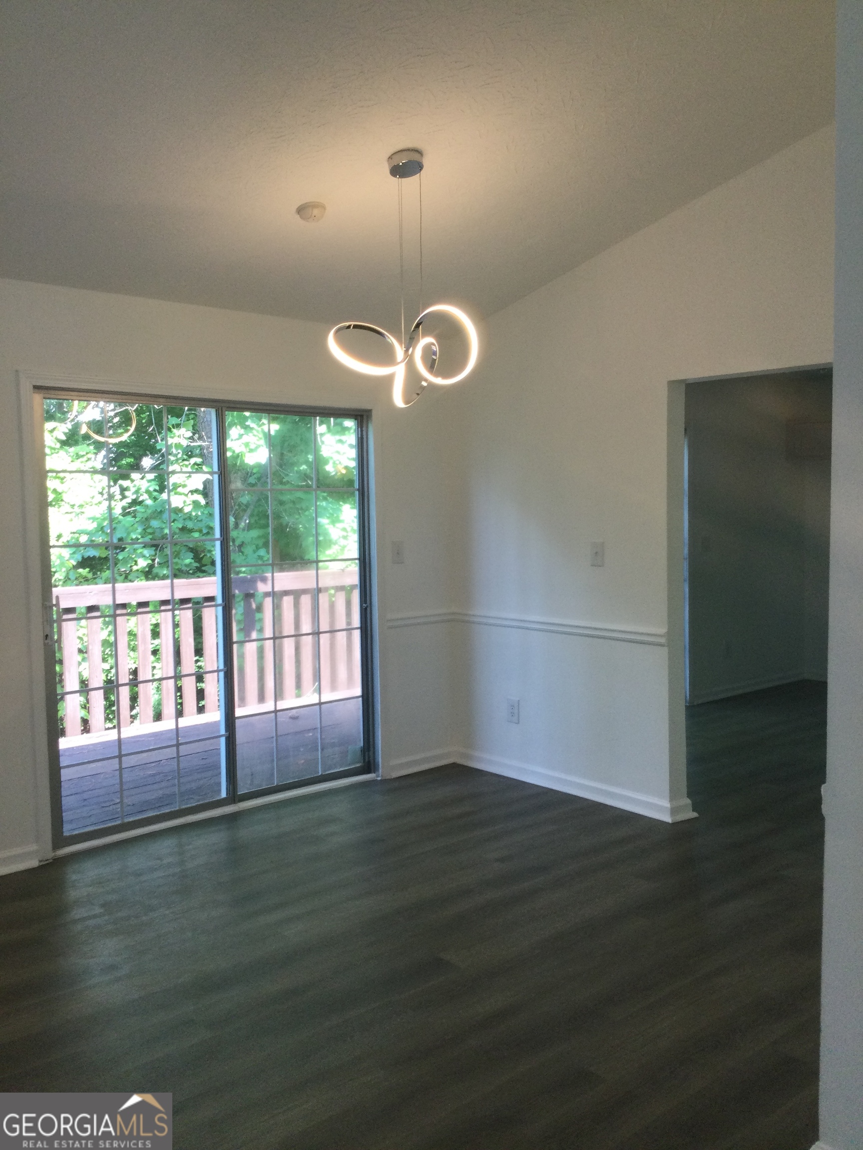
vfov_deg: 58.4
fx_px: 1030
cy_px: 575
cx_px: 432
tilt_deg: -4.9
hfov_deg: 45.4
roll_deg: +0.0
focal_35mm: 31
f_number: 2.4
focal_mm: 3.3
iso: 32
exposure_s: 1/40
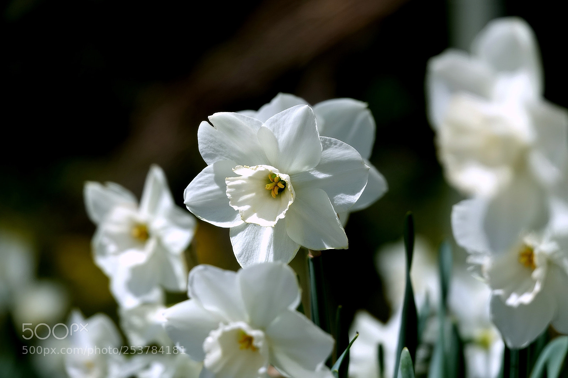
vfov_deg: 3.9
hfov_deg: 5.9
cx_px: 284
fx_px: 5537
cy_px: 189
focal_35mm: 351
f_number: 4
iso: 100
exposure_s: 1/800
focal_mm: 128.59
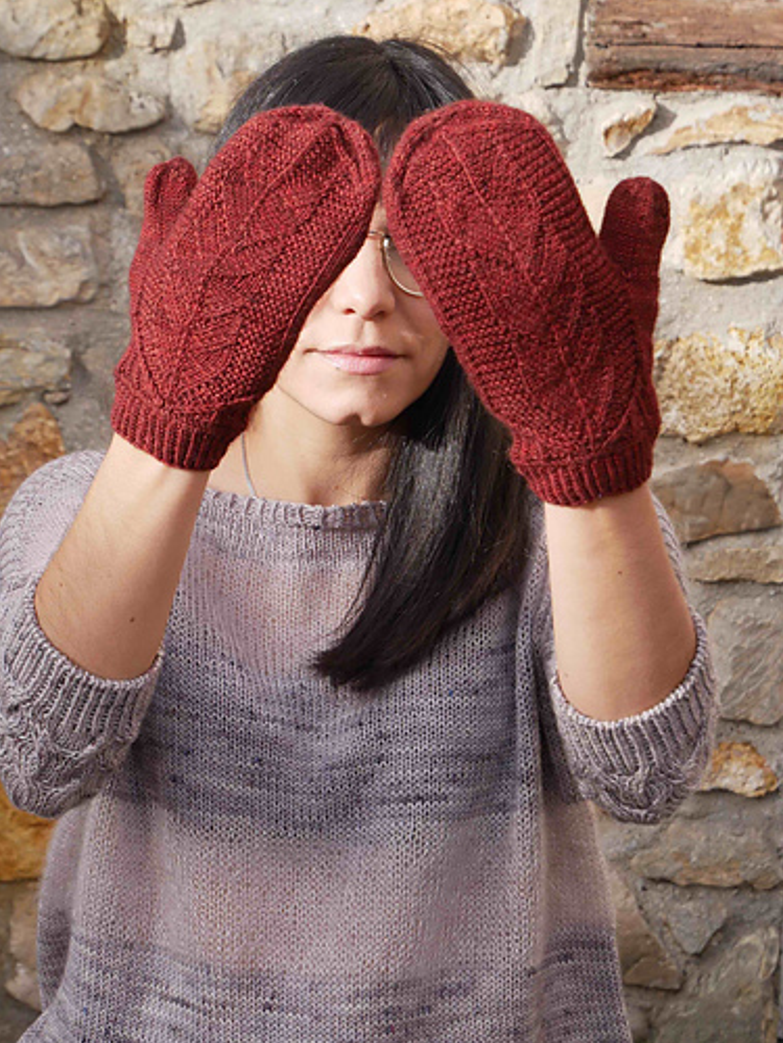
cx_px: 299
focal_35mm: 82
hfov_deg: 18.0
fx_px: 2473
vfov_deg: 23.8
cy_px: 553
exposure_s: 1/200
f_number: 6.3
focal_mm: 32
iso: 200
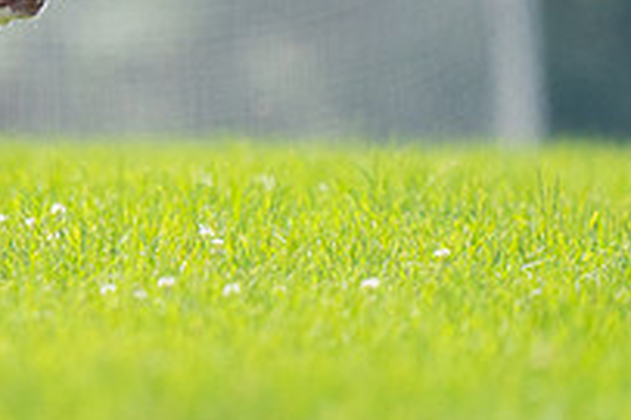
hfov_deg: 1.2
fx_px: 30648
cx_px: -127
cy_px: -82
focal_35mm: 1750
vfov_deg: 0.8
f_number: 6.3
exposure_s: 1/4000
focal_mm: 600
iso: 2500
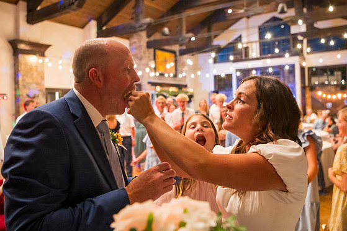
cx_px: 178
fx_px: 280
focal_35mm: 29
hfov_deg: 63.6
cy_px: 108
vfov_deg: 45.0
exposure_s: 1/80
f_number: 2.8
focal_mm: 24
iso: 6400
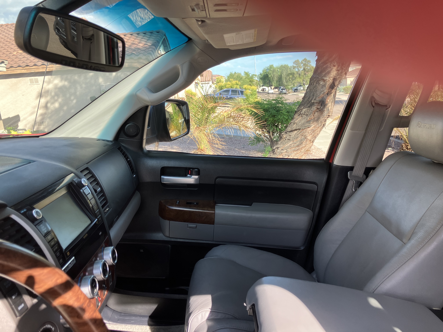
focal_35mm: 28
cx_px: 222
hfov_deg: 63.4
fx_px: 358
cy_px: 166
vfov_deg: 49.7
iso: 25
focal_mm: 3.99
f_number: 1.8
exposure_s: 1/185
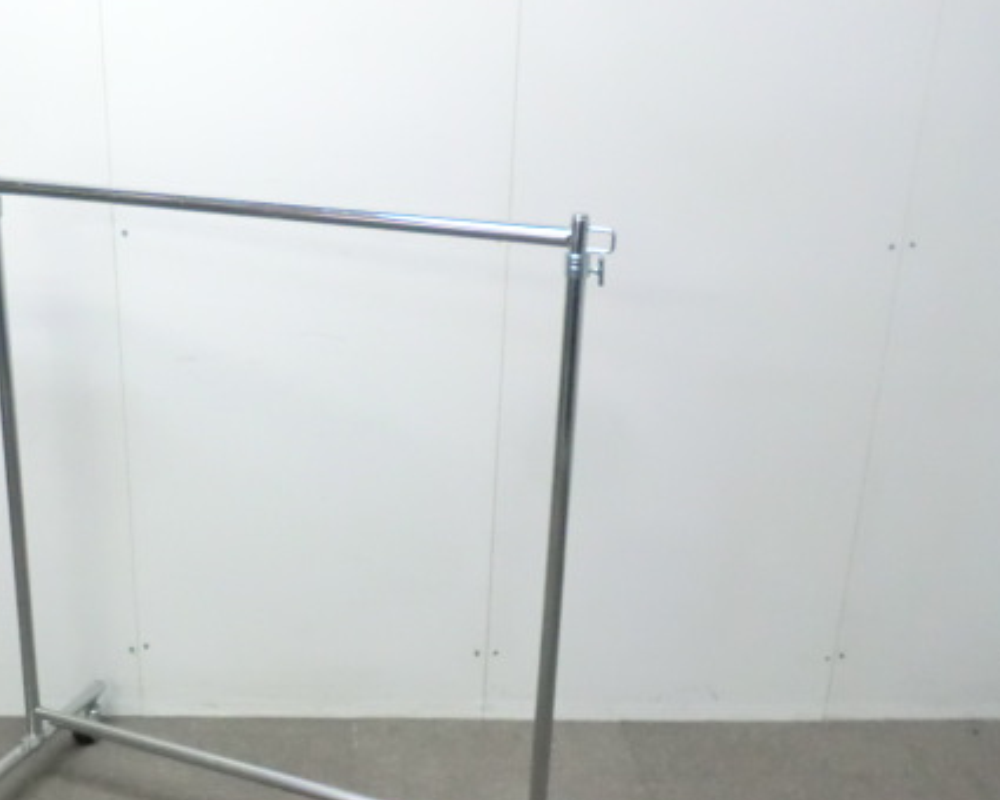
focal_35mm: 47
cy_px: 478
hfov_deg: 38.9
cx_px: 301
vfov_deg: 32.0
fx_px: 1391
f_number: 3.5
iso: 800
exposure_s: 1/50
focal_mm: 5.8
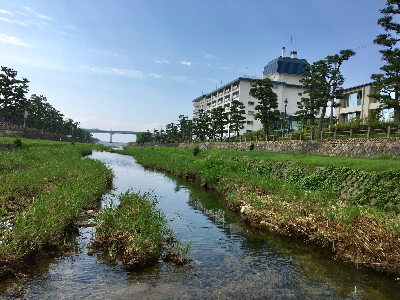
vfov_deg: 48.2
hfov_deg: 61.7
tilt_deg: -2.4
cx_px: 200
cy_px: 150
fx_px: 335
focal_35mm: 29
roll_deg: -3.7
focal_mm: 4.15
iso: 25
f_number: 2.2
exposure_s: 1/1876
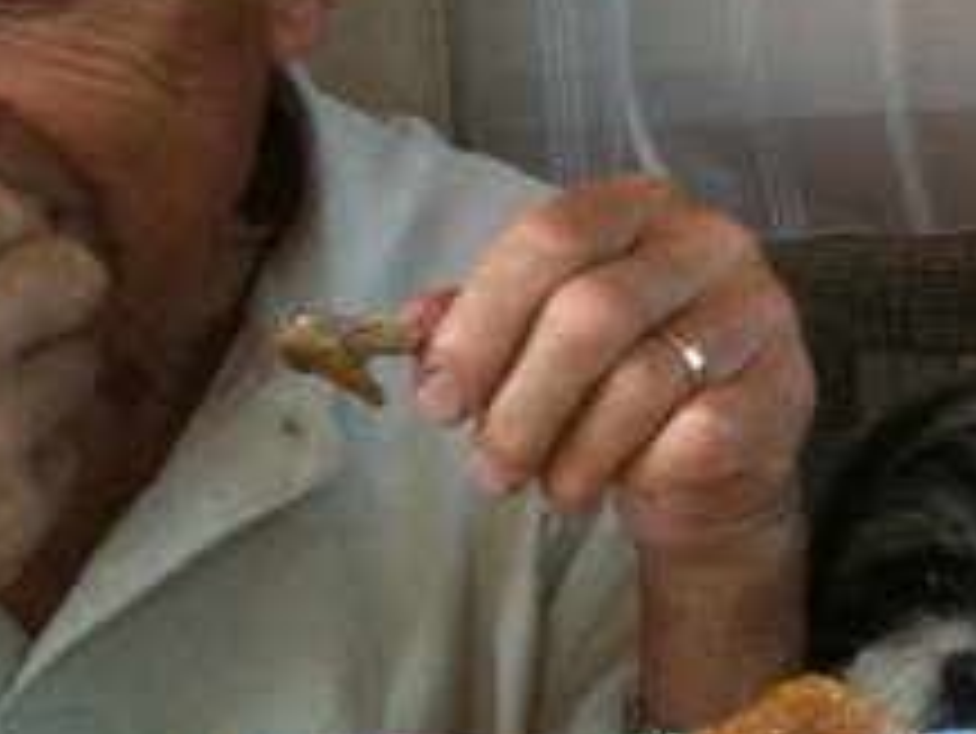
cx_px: 1318
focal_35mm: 103
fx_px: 2906
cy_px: 153
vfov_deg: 14.3
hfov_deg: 17.7
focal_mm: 3.85
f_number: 2.8
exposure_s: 1/60
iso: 80
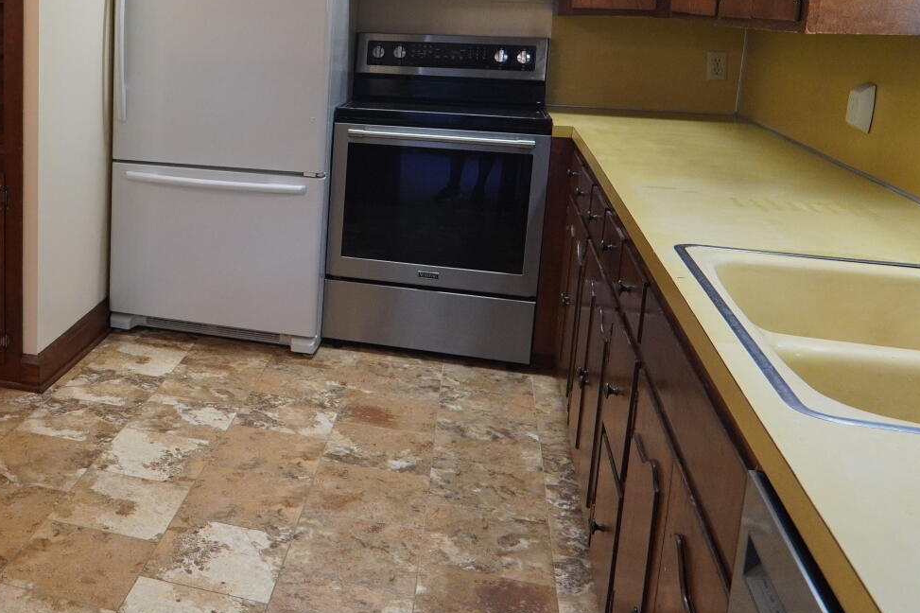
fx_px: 945
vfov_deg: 35.2
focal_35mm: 37
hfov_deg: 46.7
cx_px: 90
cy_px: 165
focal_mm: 12
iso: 1250
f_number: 4
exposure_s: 1/160
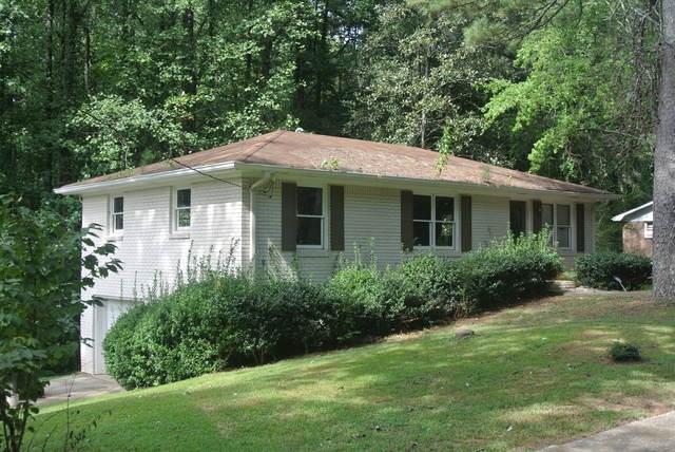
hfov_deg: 46.4
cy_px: 226
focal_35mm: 42
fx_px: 788
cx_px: 338
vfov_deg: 32.0
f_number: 4.2
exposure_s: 1/250
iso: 160
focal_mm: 15.7
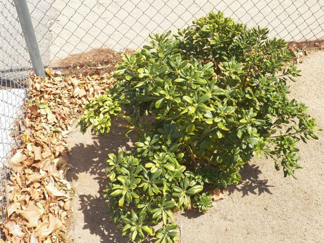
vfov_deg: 40.7
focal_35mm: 35
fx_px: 328
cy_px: 122
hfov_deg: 52.6
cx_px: 162
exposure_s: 1/800
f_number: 4
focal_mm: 6.3
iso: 125
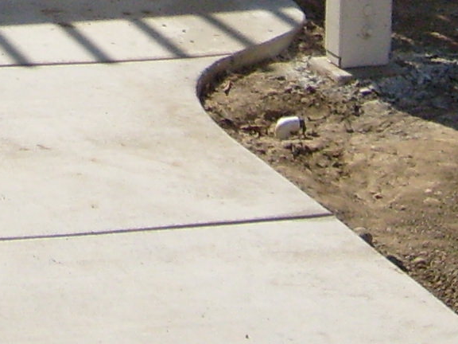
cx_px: -94
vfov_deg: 8.3
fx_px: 2262
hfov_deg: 11.3
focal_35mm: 171
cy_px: -344
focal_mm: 5.8
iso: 80
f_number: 7.1
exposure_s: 1/350
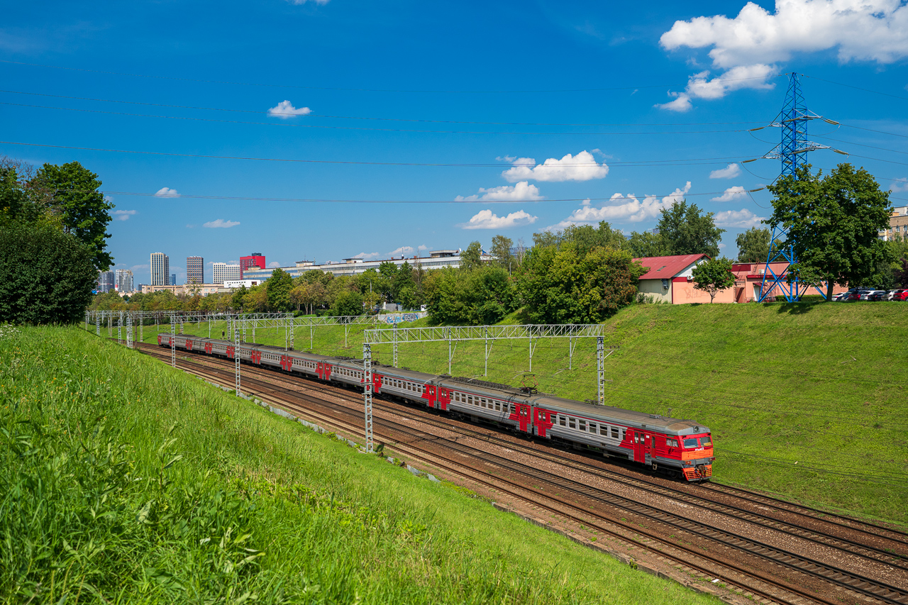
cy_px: 302
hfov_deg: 54.4
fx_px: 883
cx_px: 454
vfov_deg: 37.8
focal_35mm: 35
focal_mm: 35
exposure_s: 1/640
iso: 320
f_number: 6.3
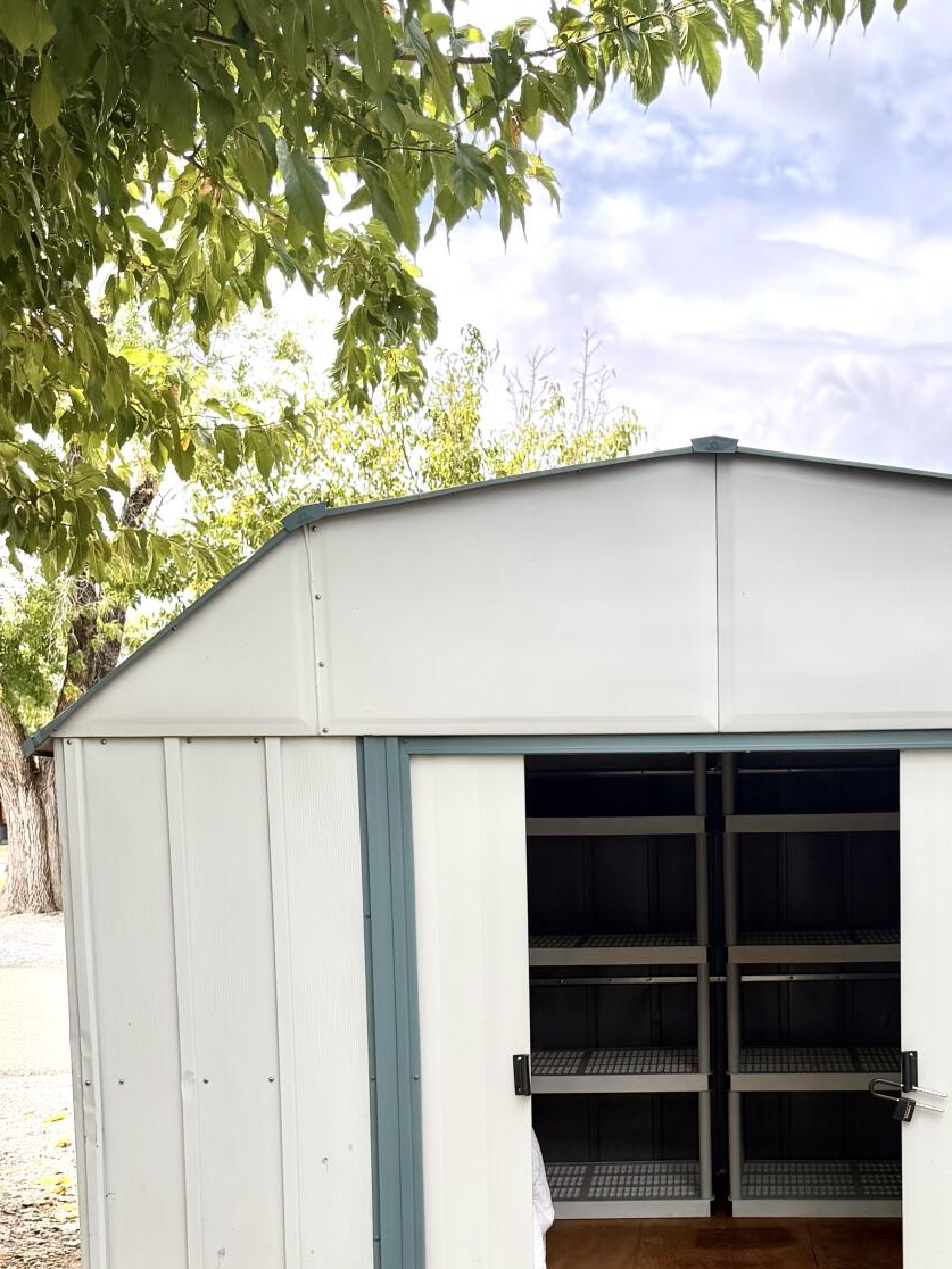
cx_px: 712
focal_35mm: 43
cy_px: 974
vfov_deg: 42.3
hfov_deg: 33.0
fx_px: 1577
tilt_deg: -6.3
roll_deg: -0.3
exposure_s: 1/2370
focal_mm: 6.76
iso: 100
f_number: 1.78
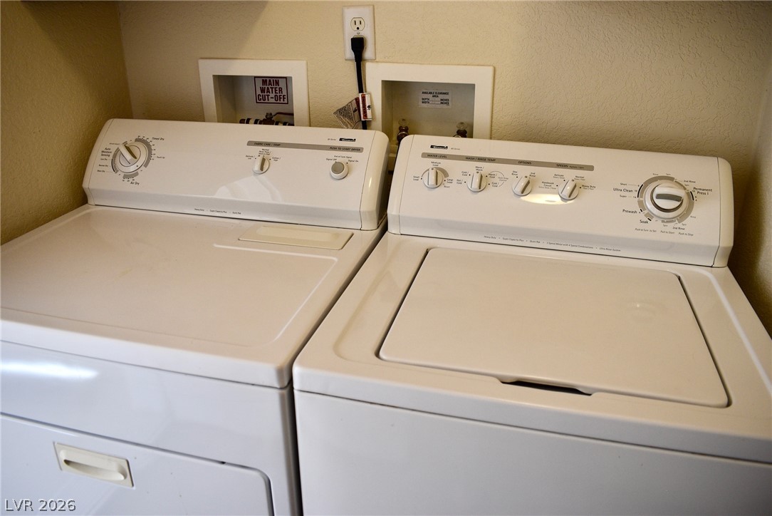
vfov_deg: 48.0
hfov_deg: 67.4
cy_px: 258
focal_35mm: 27
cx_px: 386
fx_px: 579
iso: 400
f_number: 5
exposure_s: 1/100
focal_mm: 18
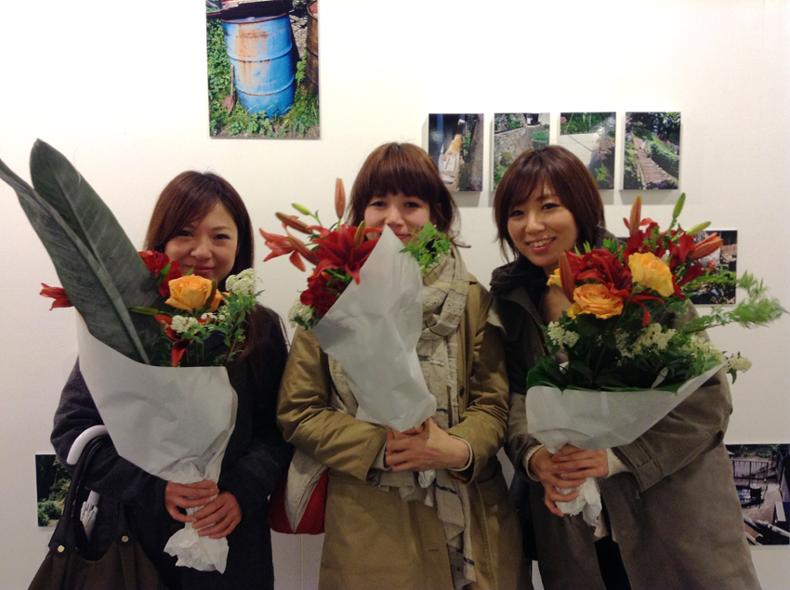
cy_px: 295
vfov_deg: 42.8
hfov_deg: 55.4
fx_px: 752
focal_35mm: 33
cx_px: 395
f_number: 2.4
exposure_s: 1/24
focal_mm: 3.3
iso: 64
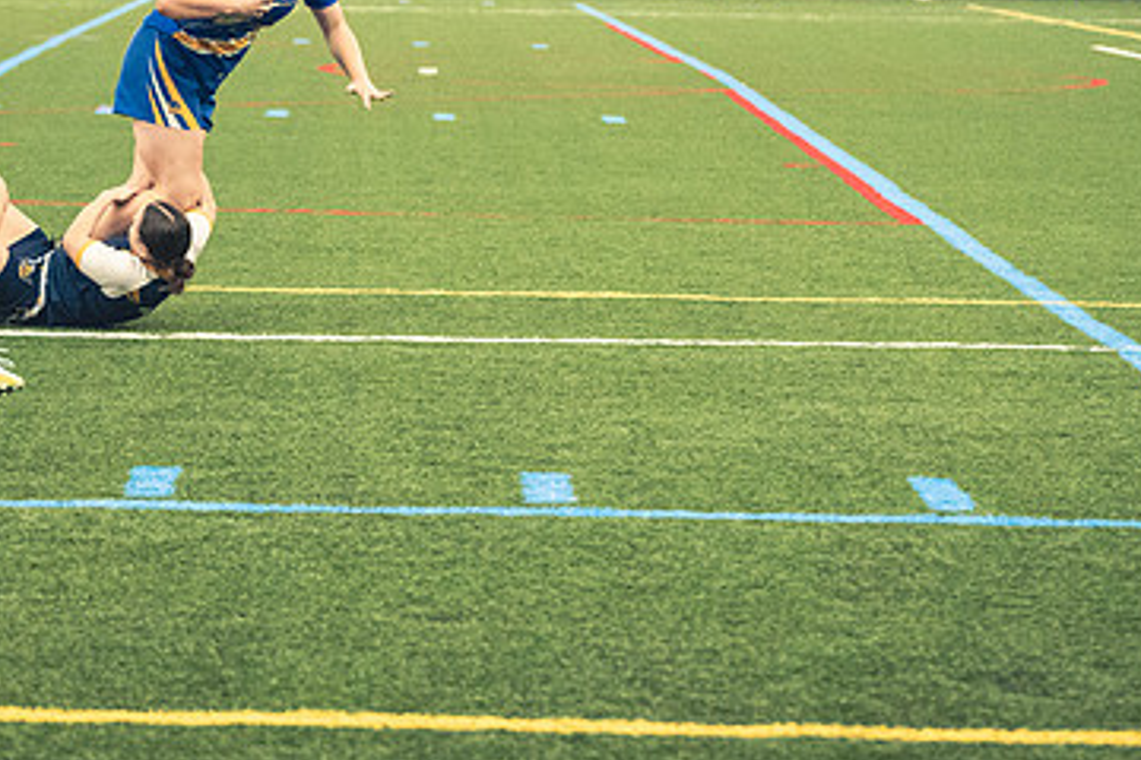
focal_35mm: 169
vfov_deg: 8.1
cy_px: 193
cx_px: 406
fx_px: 5356
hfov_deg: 12.1
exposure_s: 1/500
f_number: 2.8
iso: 12800
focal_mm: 70
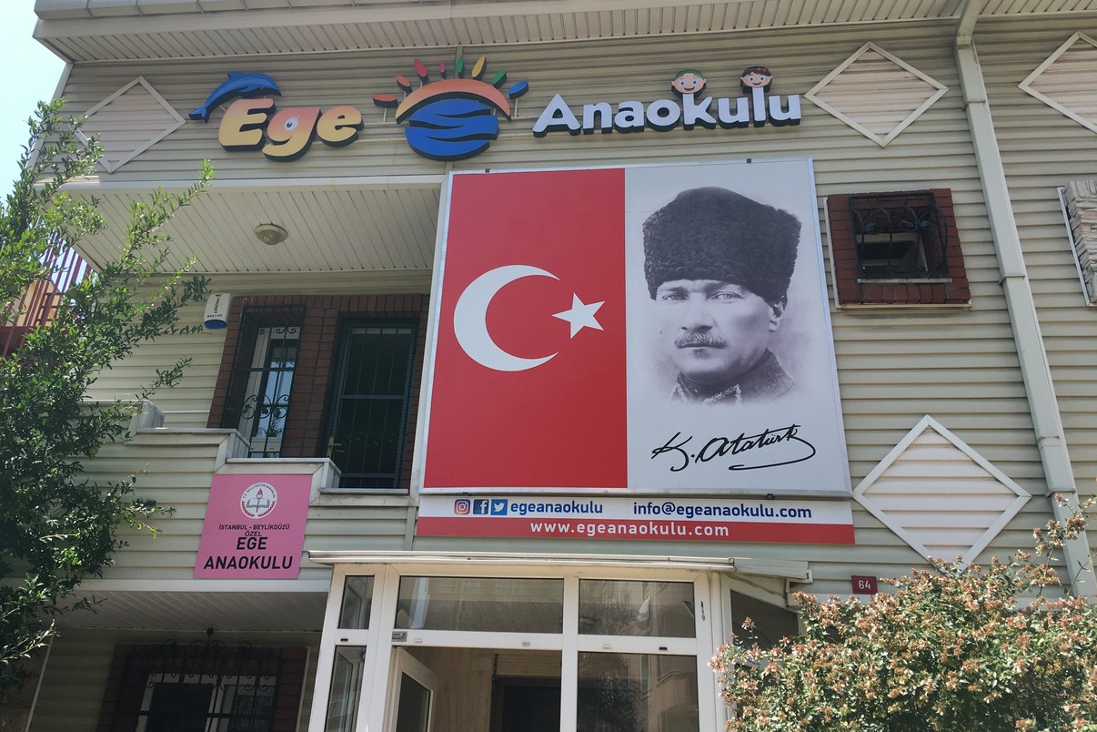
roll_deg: -3.9
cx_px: 518
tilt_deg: +27.4
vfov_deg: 41.1
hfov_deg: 58.7
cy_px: 348
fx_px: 975
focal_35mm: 32
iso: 25
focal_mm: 4.15
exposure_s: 1/810
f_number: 2.2
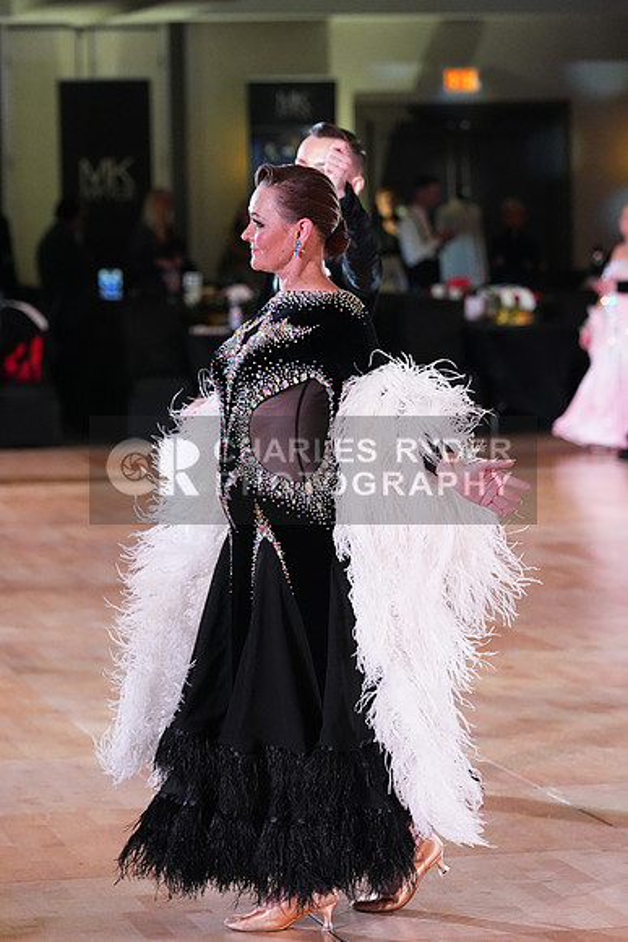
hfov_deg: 10.2
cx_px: 314
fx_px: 3530
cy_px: 471
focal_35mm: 135
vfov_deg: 15.2
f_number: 5
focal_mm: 135
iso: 8000
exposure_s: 1/400
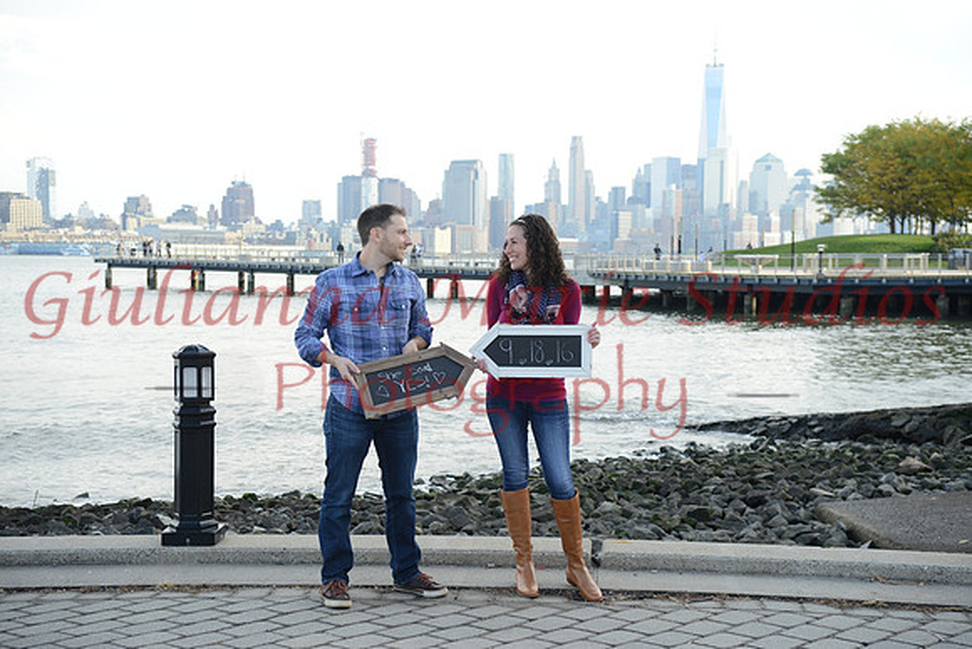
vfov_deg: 24.6
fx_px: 1485
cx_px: 486
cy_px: 324
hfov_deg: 36.2
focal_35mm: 55
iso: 250
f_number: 7.1
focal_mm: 55
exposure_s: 1/100
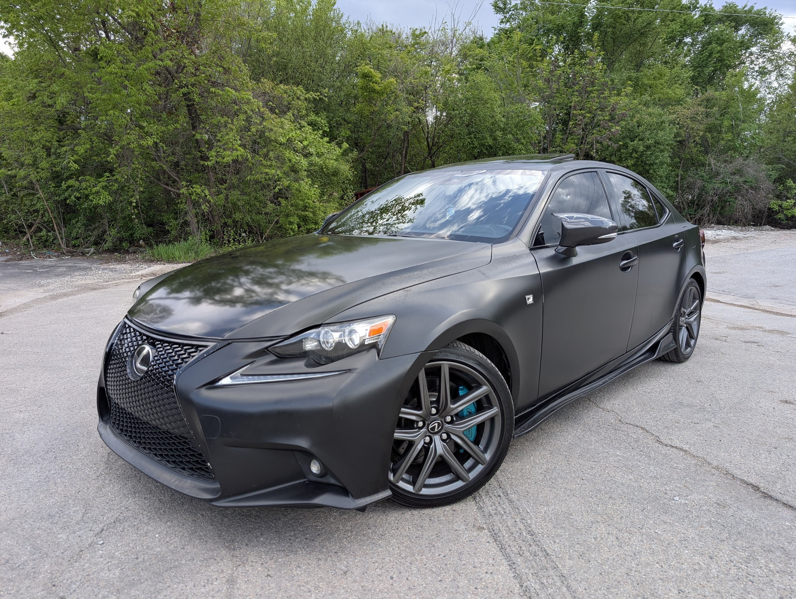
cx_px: 398
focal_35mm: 24
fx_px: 553
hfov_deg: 71.5
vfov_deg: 56.9
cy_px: 300
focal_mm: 6.9
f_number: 1.68
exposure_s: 1/197
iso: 18
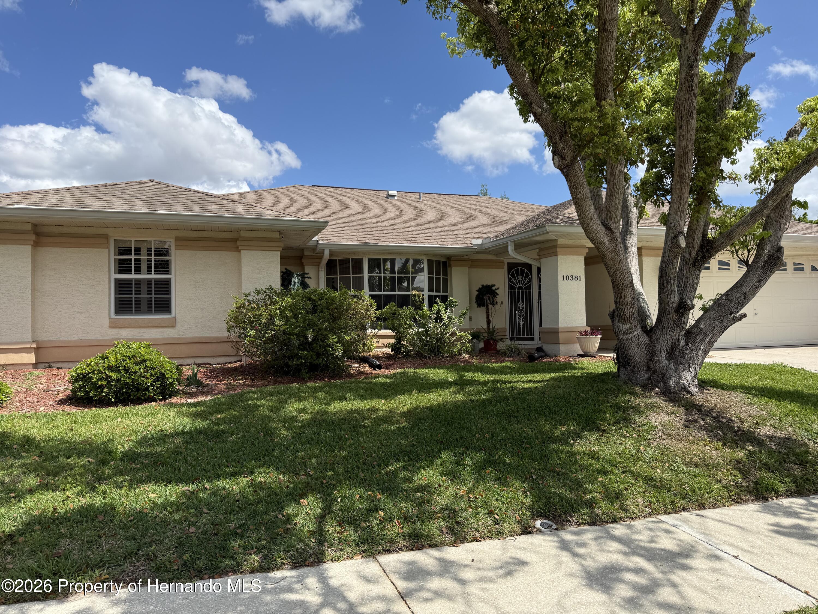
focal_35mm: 24
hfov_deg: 71.6
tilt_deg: +2.2
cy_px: 307
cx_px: 409
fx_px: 567
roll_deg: +1.1
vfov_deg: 56.8
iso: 80
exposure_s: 1/4167
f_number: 1.78
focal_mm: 6.76
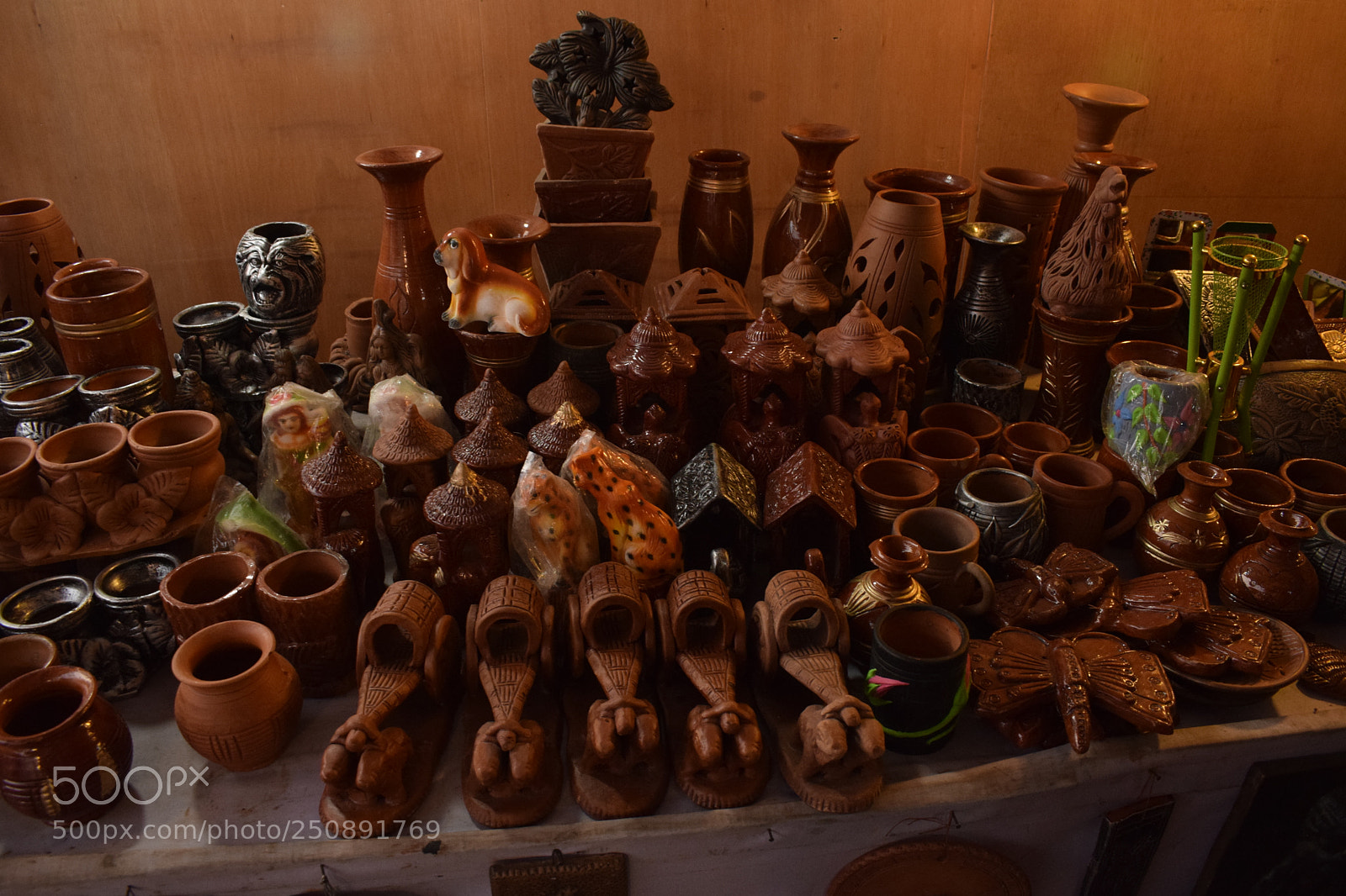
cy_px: 448
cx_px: 673
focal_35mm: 27
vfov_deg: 47.9
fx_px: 1009
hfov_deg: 67.4
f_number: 6.3
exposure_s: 1/160
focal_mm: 18
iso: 1600
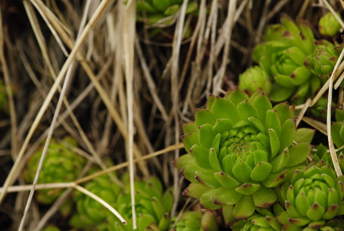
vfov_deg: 10.8
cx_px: 172
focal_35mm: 128
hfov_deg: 16.0
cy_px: 116
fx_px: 1220
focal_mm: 85
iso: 400
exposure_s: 1/200
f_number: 6.3
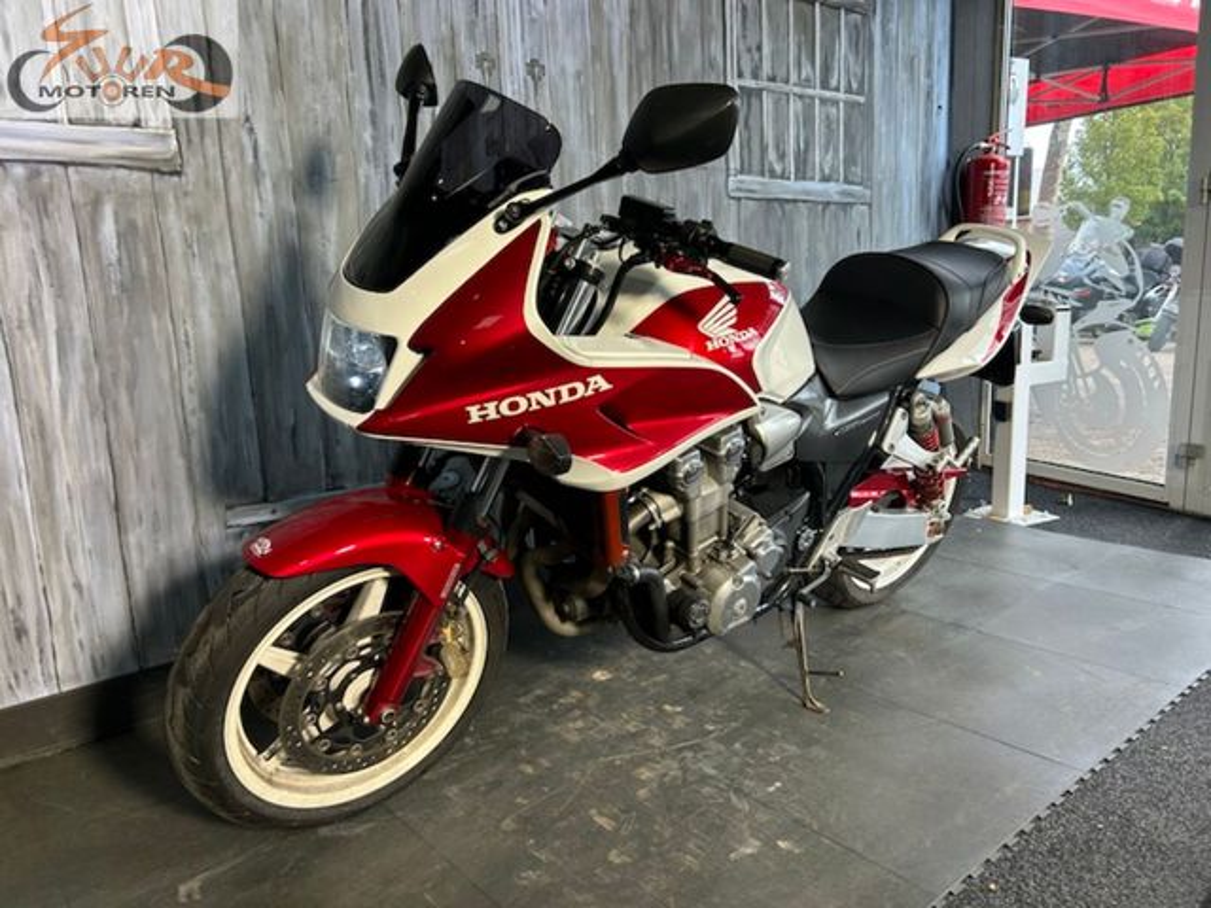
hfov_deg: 67.3
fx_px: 910
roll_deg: +2.5
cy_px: 454
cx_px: 606
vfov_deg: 53.1
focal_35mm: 26
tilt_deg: -11.8
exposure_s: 1/302
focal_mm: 5.7
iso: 50
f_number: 1.5
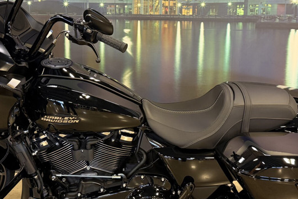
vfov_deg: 26.9
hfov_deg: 39.6
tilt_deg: -9.4
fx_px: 414
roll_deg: -0.7
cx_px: 134
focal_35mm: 50
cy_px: 86
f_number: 1.78
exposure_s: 1/60
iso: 400
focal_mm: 6.76
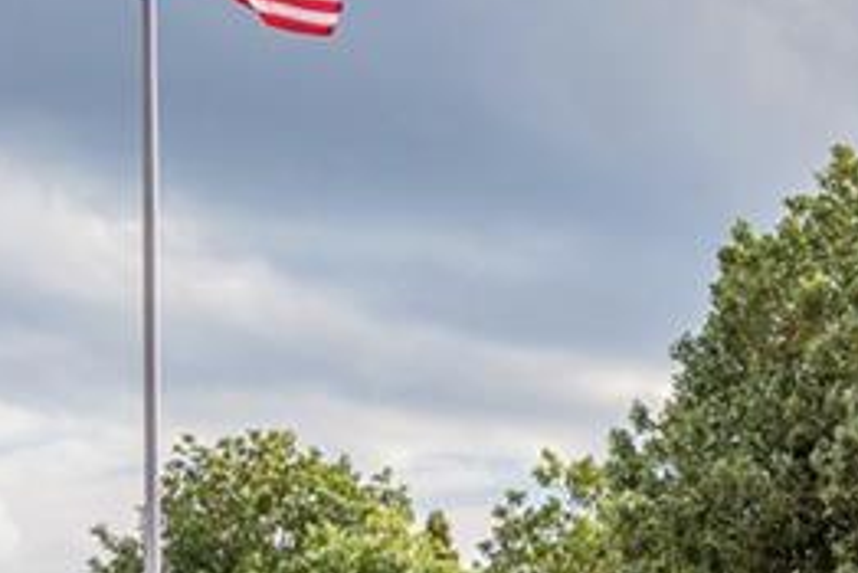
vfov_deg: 10.8
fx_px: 2981
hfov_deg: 14.1
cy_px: 620
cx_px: 1637
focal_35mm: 125
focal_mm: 32
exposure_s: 1/1600
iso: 320
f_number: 7.1
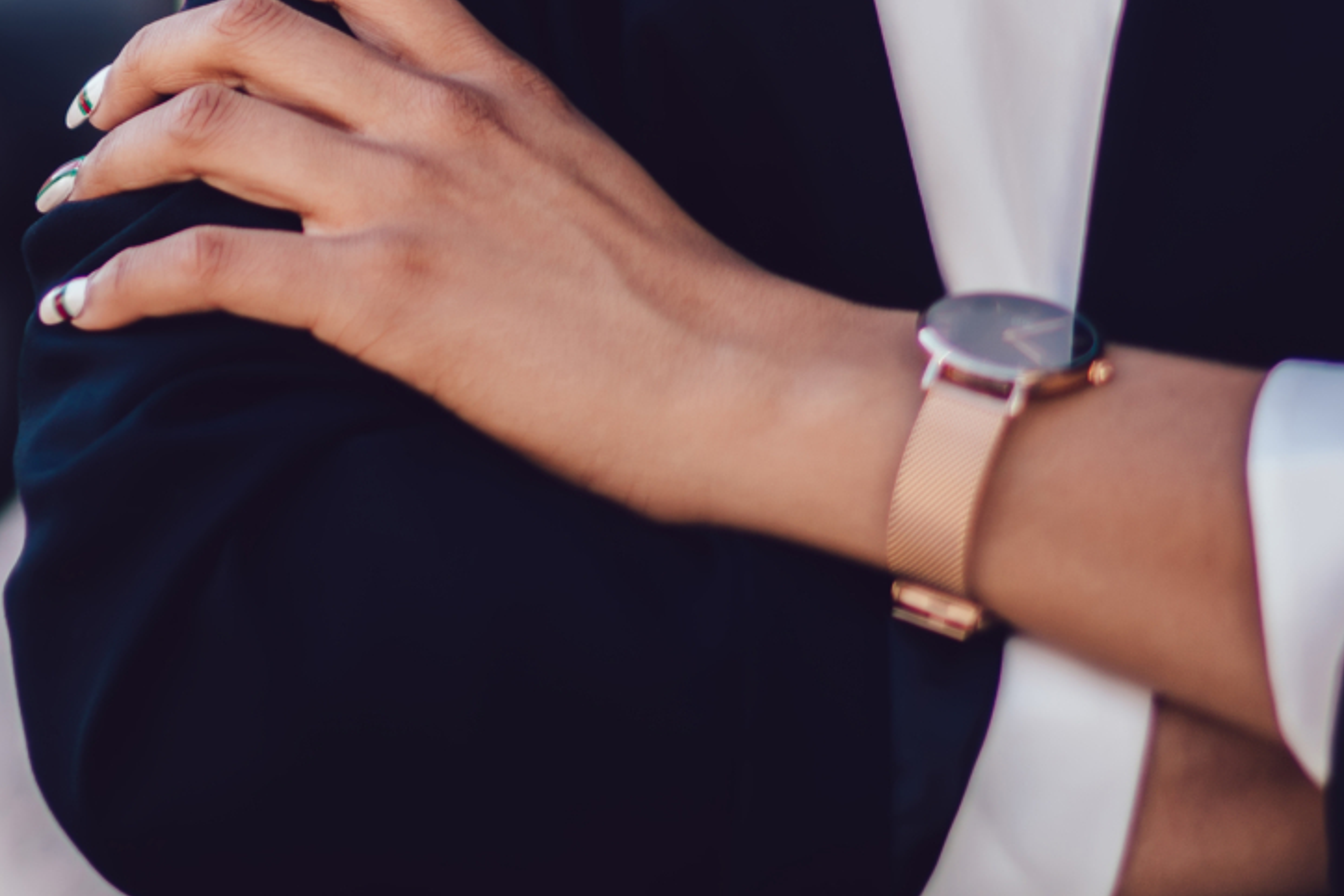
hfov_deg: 16.4
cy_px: -591
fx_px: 4629
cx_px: 232
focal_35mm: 124
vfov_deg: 10.5
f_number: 1.4
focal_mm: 35
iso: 160
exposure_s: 1/800
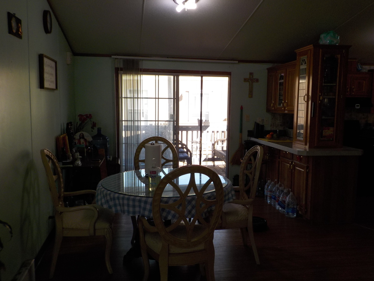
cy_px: 140
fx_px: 324
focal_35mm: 30
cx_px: 187
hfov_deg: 60.0
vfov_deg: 46.8
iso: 125
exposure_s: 1/125
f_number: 3.3
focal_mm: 4.1
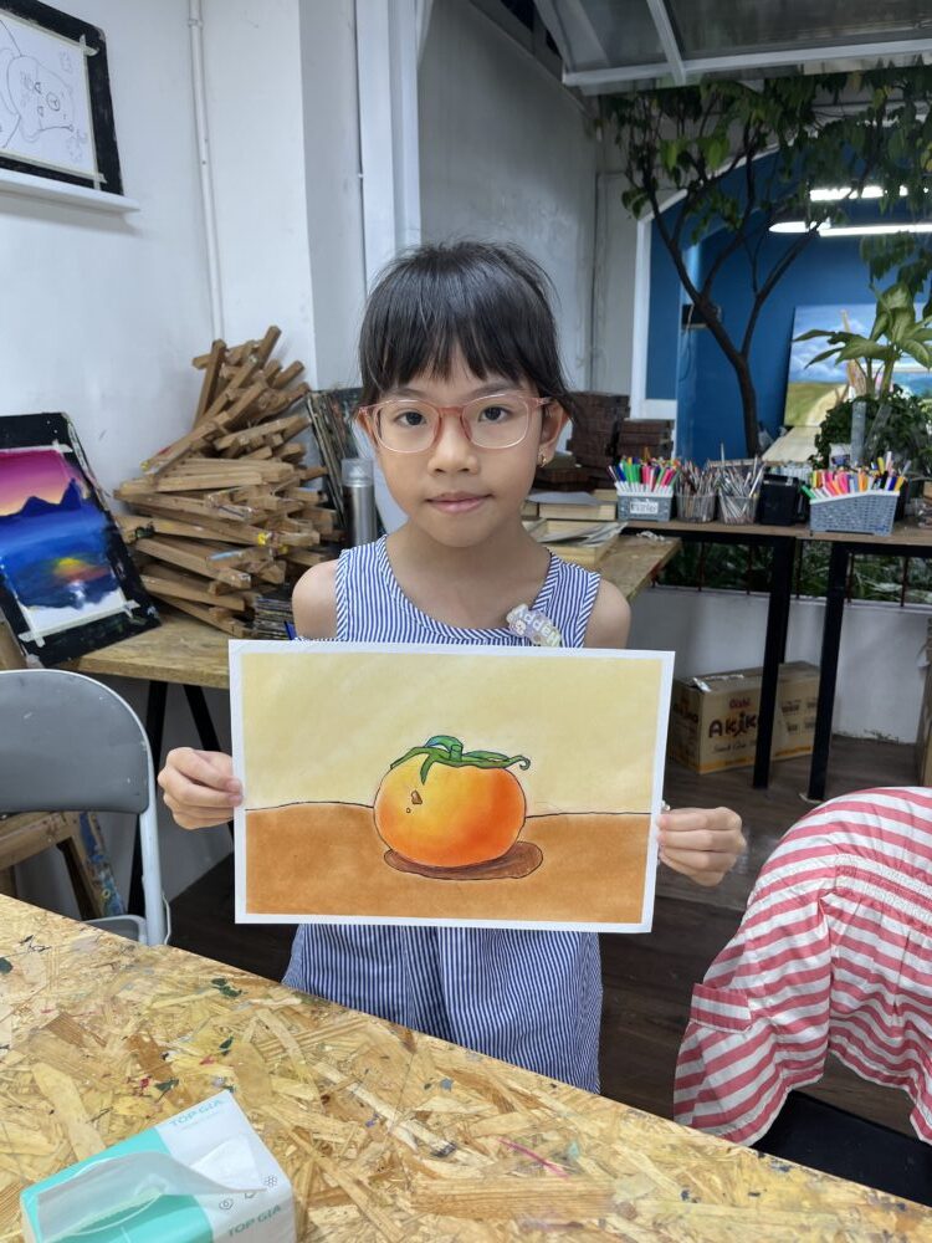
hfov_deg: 53.1
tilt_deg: -15.4
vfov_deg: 67.3
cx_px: 466
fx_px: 933
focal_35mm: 26
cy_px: 622
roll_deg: +2.8
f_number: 1.6
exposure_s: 1/100
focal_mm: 5.1
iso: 50
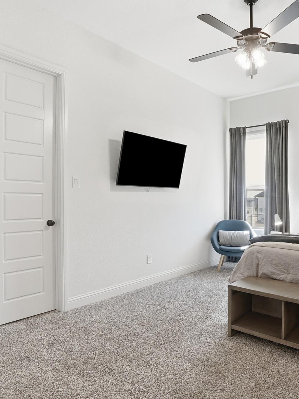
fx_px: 277
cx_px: 200
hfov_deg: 55.6
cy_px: 198
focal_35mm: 24
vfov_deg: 71.6
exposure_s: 1/40
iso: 160
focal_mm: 16
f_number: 9
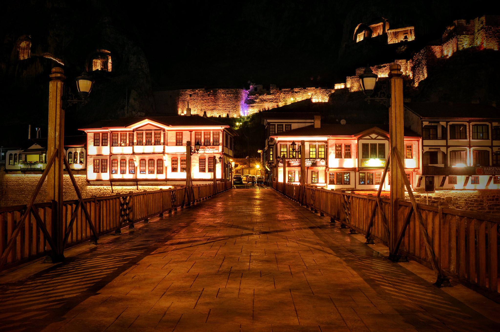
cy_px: 166
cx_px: 250
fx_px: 416
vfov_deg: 43.5
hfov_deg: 62.0
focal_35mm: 30
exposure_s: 8
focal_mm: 20
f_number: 7.1
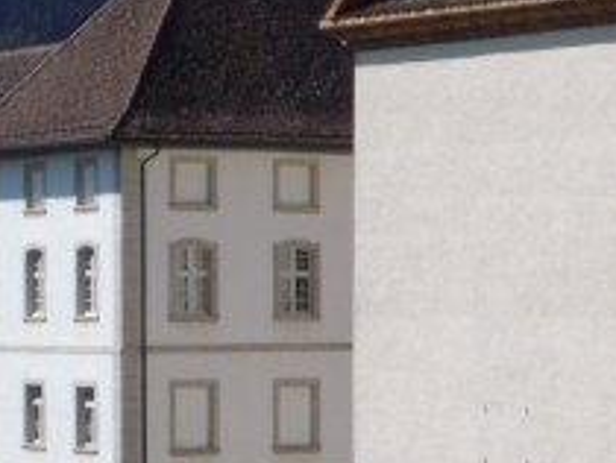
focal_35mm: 175
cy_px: 346
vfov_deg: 8.5
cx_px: 513
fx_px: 3118
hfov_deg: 11.2
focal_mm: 8.3
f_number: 9.6
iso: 100
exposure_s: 1/250
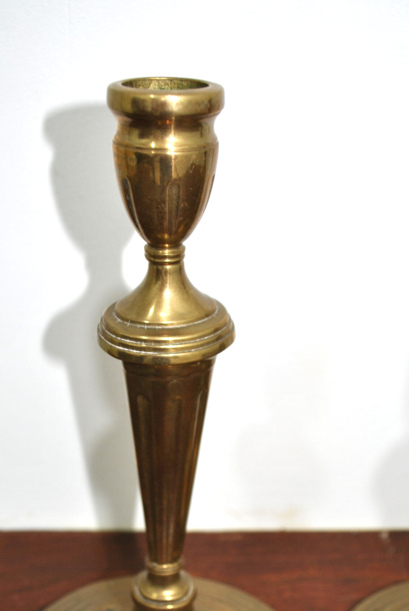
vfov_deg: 47.0
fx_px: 697
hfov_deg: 32.7
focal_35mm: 41
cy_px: 374
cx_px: 191
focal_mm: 18
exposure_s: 1/15
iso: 100
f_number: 3.5
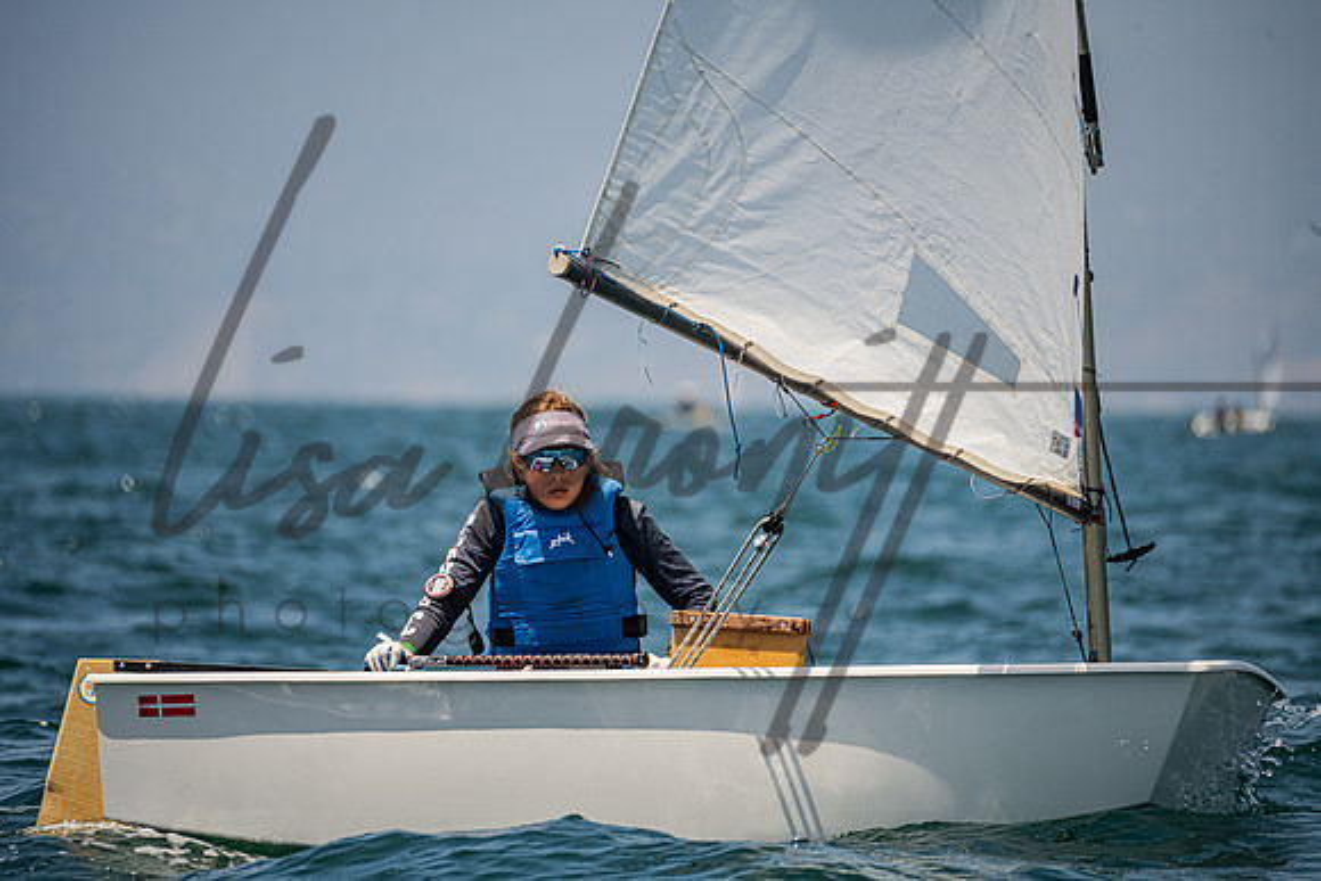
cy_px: 440
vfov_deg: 3.4
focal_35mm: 400
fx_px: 14681
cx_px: 660
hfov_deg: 5.2
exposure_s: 1/1600
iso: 500
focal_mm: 400
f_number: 8
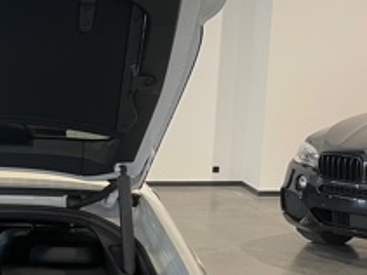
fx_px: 837
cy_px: 245
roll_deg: +0.7
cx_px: -85
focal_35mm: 79
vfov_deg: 18.4
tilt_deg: -13.0
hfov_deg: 22.6
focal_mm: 4.2
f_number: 1.6
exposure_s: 1/50
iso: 80
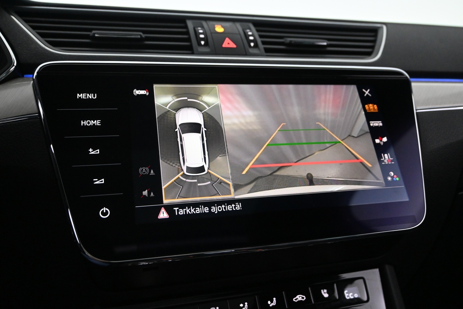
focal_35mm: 31
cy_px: 154
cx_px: 232
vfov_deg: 42.6
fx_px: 395
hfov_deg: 60.7
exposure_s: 1/60
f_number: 3.8
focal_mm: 20.5
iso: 3200
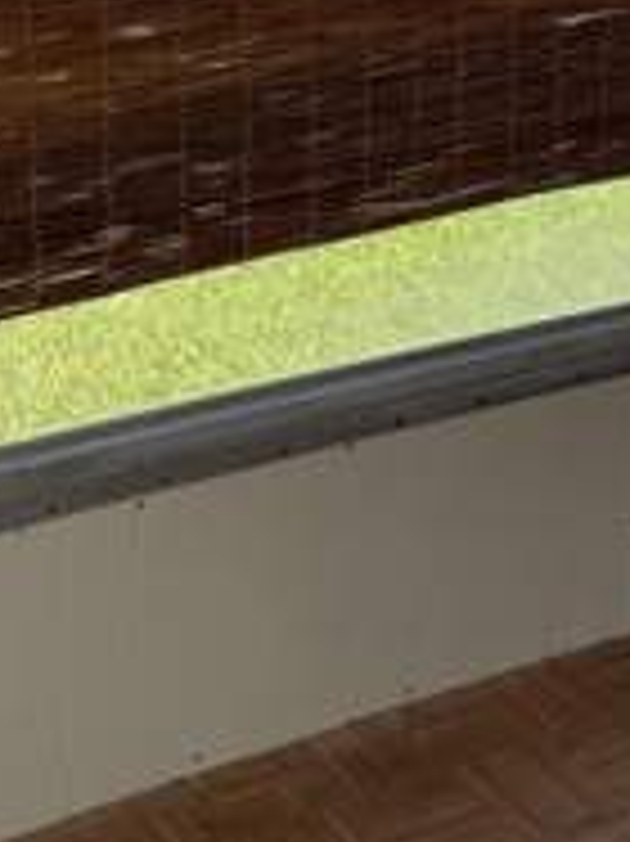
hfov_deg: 17.6
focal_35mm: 82
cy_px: -63
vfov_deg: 22.6
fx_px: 1992
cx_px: 36
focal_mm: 6.76
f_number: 1.78
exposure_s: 1/796
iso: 80
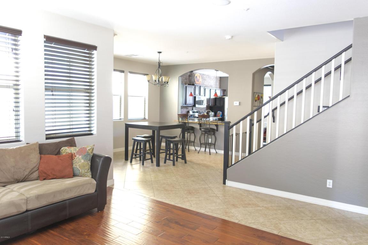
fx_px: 276
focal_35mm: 27
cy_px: 122
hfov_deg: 67.4
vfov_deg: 47.9
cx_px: 184
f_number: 3.5
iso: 400
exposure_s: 1/1.67
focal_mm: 18
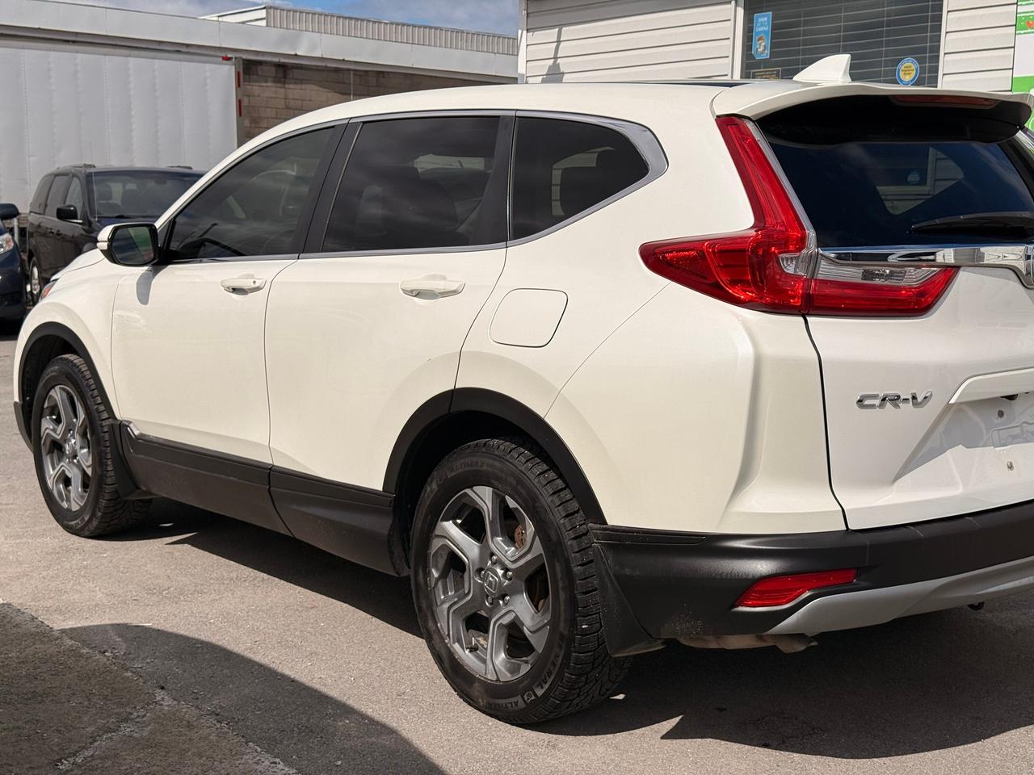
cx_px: 517
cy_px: 388
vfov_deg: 30.3
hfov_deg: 39.7
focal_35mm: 48
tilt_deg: -6.5
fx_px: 1434
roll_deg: -0.5
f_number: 1.78
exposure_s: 1/11364
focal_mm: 6.76
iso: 50
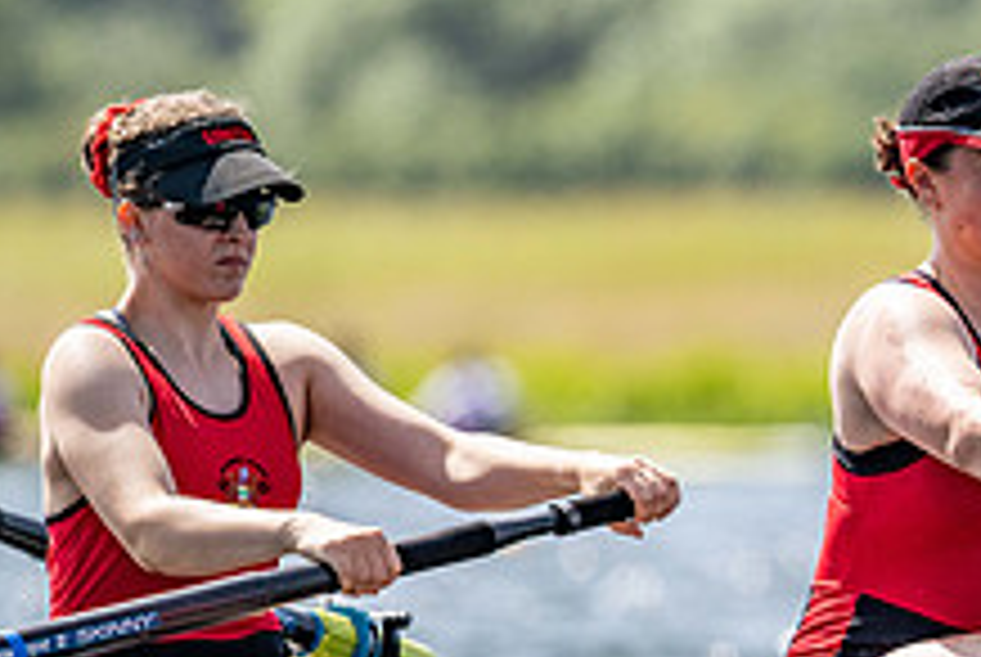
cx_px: 1256
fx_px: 28978
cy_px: 484
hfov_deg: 1.9
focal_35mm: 1062
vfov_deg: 1.3
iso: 250
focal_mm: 400
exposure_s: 1/2500
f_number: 4.5
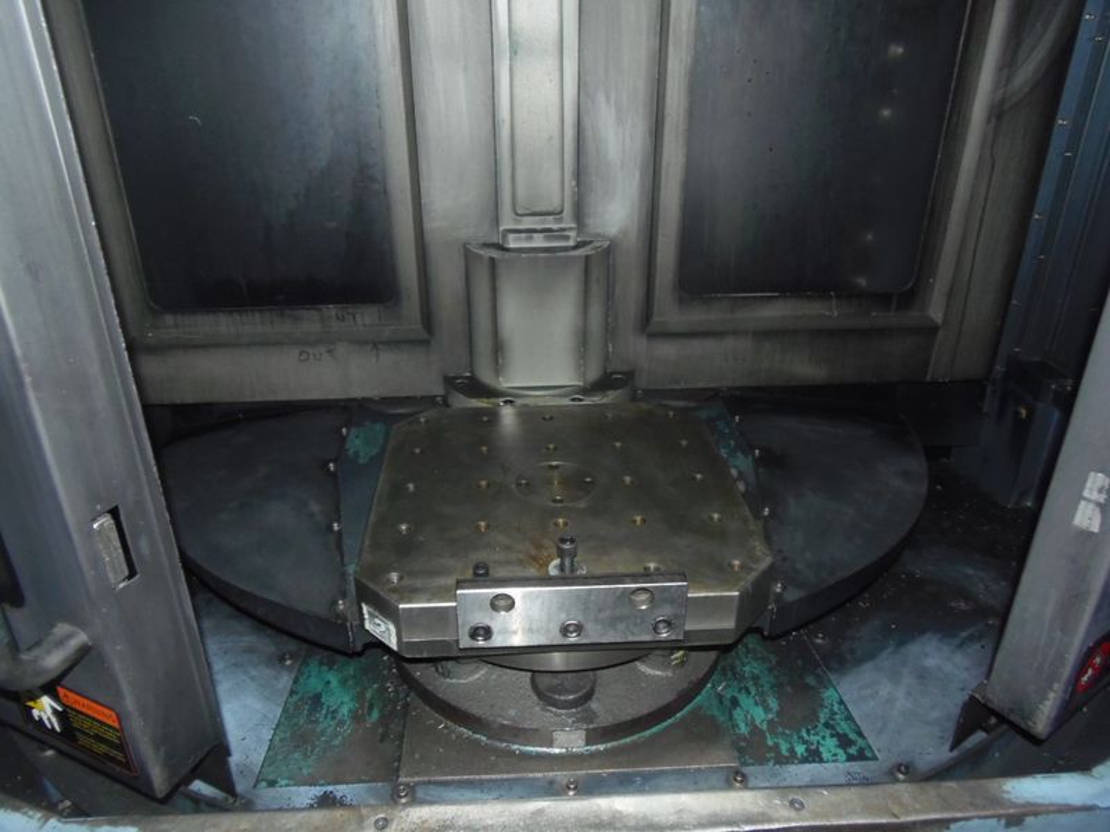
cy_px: 416
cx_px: 555
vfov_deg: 56.8
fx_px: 770
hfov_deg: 71.6
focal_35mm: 24
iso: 200
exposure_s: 1/30
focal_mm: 4.3
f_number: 2.9
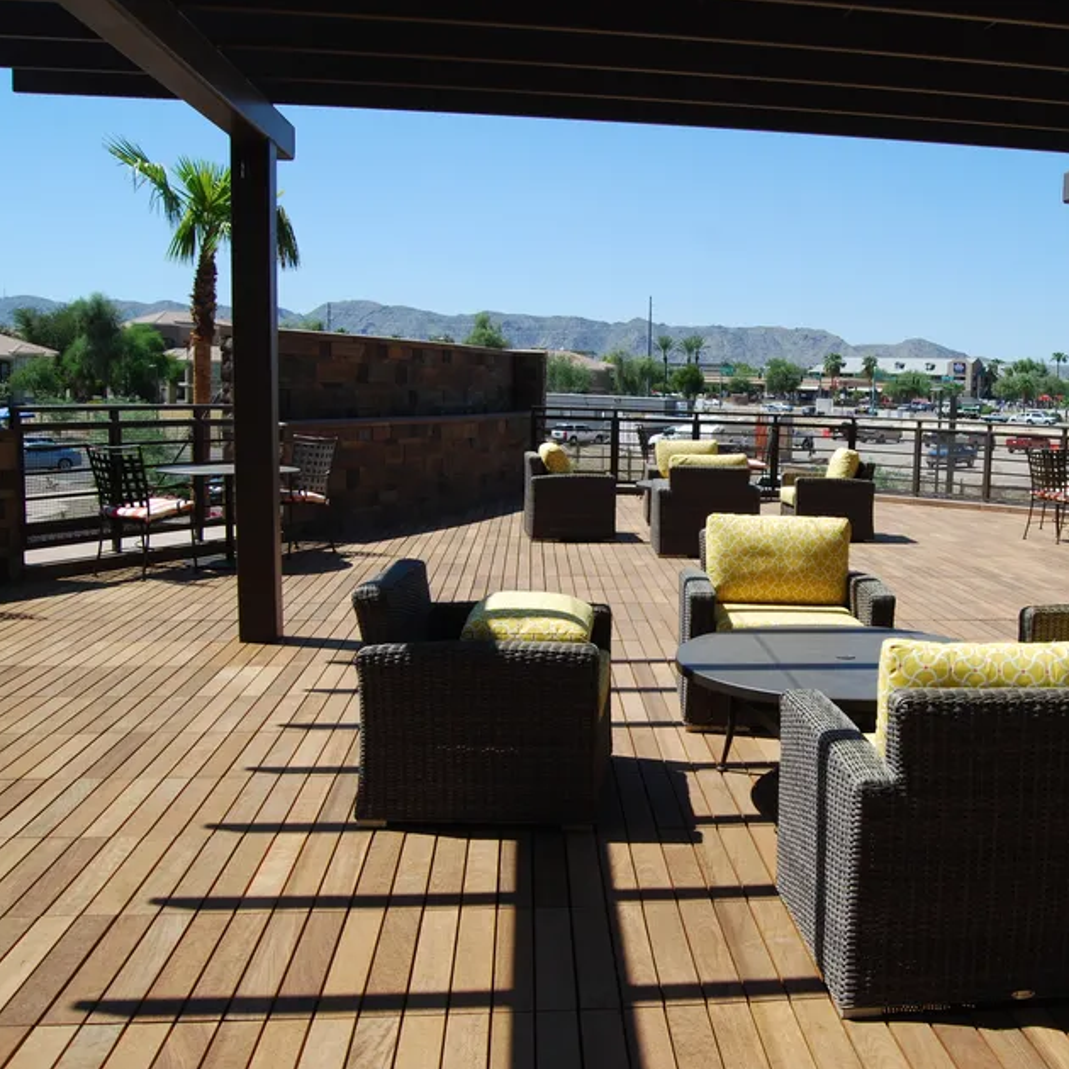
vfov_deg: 47.2
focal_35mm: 35
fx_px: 1223
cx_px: 747
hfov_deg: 46.2
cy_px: 542
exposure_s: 1/250
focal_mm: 18
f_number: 8
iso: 100
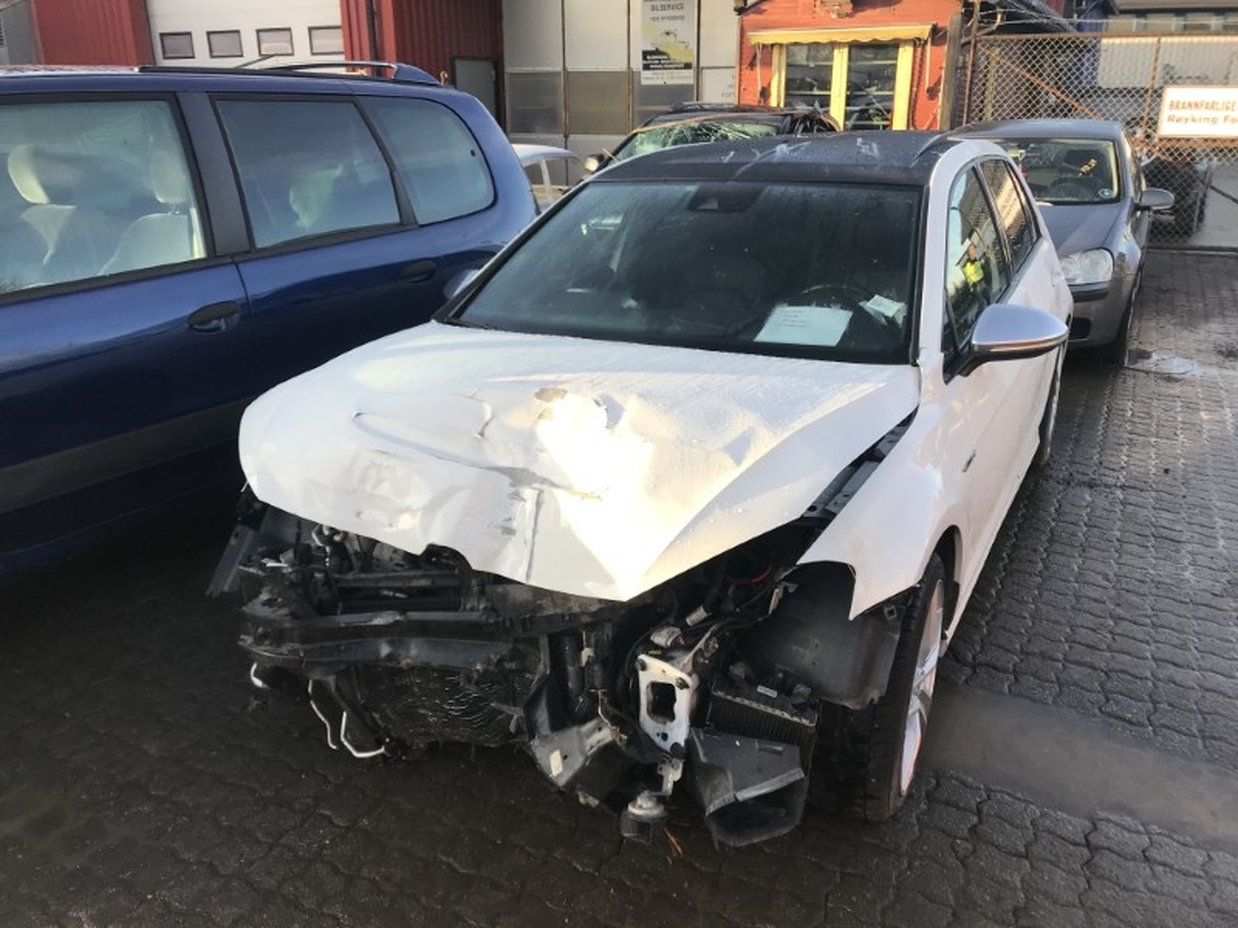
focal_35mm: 28
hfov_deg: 63.4
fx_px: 1001
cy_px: 464
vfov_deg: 49.7
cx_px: 619
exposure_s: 1/357
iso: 20
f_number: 1.8
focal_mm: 3.99
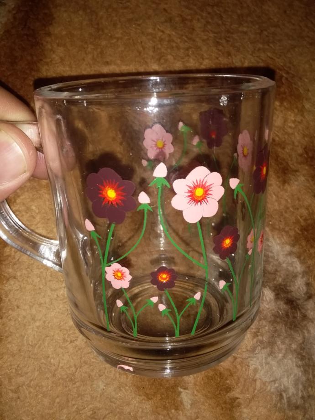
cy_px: 210
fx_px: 376
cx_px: 158
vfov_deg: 58.4
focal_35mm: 31
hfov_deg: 45.4
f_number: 2.2
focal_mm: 3.3
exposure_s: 1/100
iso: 40
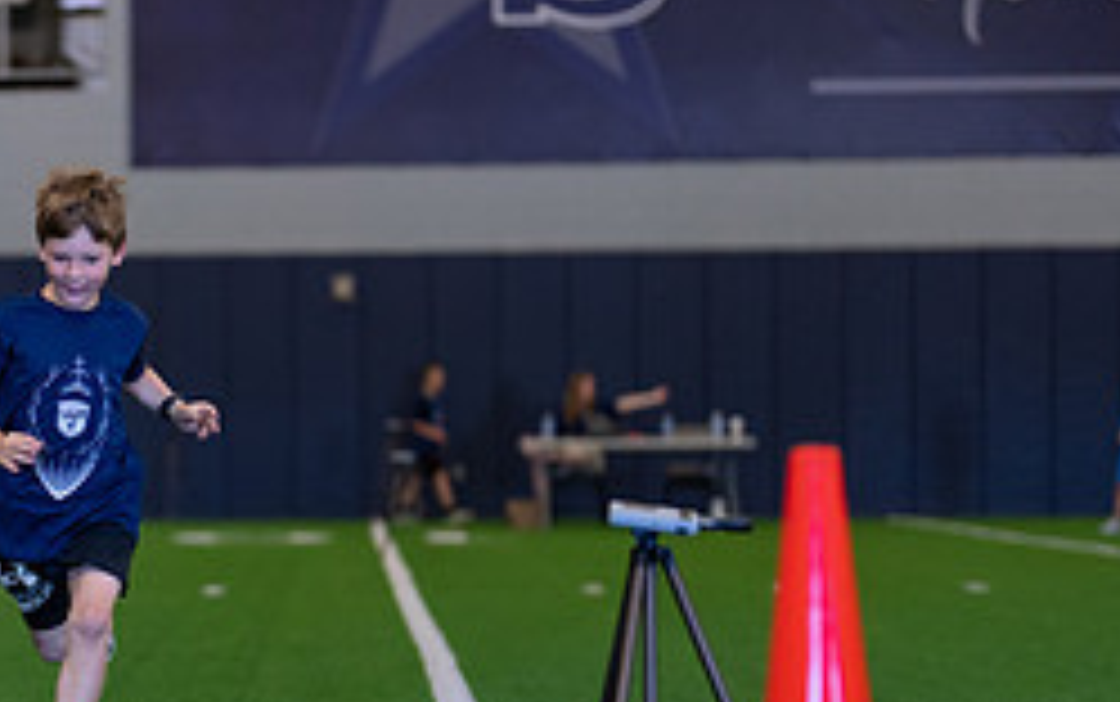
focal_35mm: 129
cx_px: 135
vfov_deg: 10.2
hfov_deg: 16.0
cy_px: 513
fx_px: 3940
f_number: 1.2
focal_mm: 50
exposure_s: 1/1000
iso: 1000
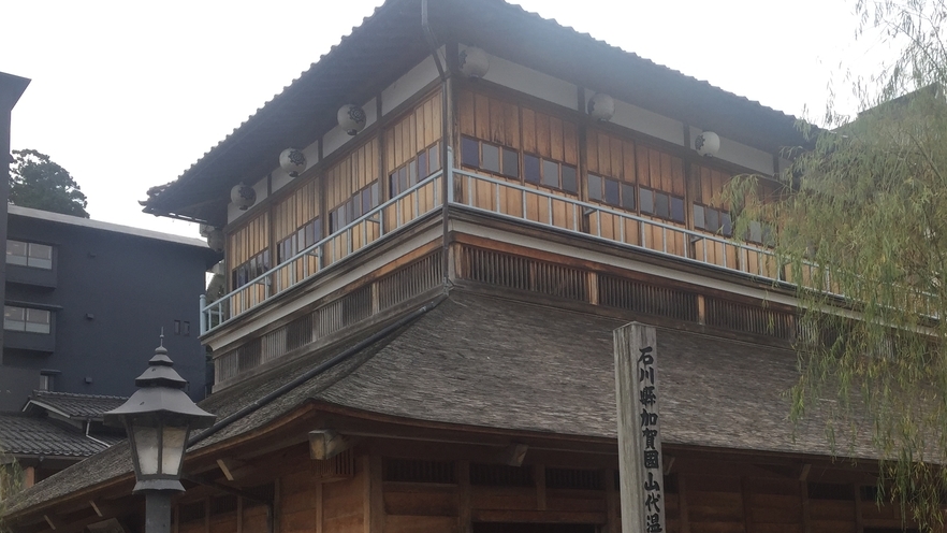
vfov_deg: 27.1
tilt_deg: +7.9
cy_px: 443
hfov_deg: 46.7
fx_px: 1080
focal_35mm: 43
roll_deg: +1.5
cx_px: 623
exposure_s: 1/682
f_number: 2.2
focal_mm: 4.15
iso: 32
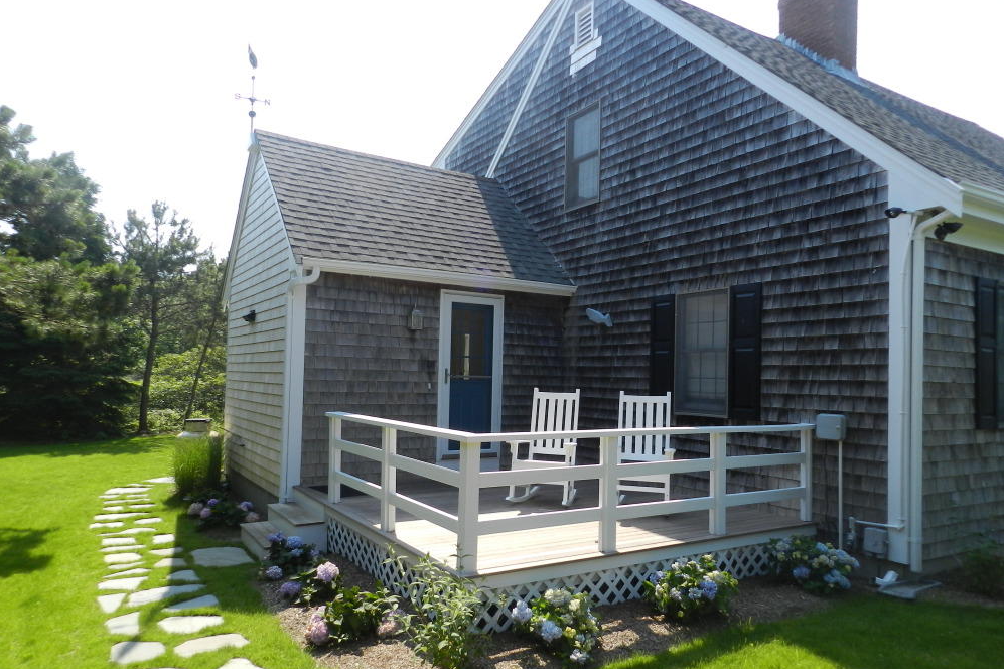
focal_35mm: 24
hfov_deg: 73.8
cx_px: 501
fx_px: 669
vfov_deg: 53.1
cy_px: 358
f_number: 3.4
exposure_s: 1/800
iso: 160
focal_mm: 4
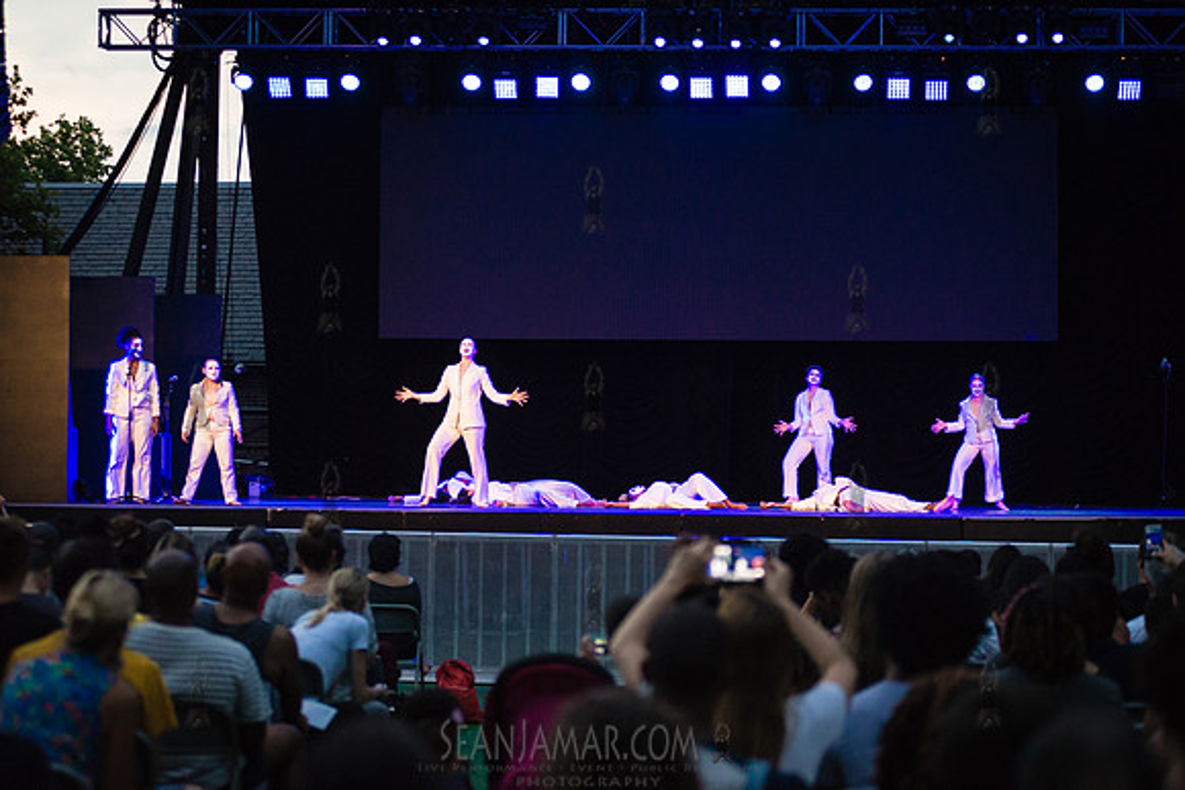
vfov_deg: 15.9
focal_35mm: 86
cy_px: 395
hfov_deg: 23.6
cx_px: 592
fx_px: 2831
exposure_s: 1/1000
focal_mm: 86
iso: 3200
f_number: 2.8
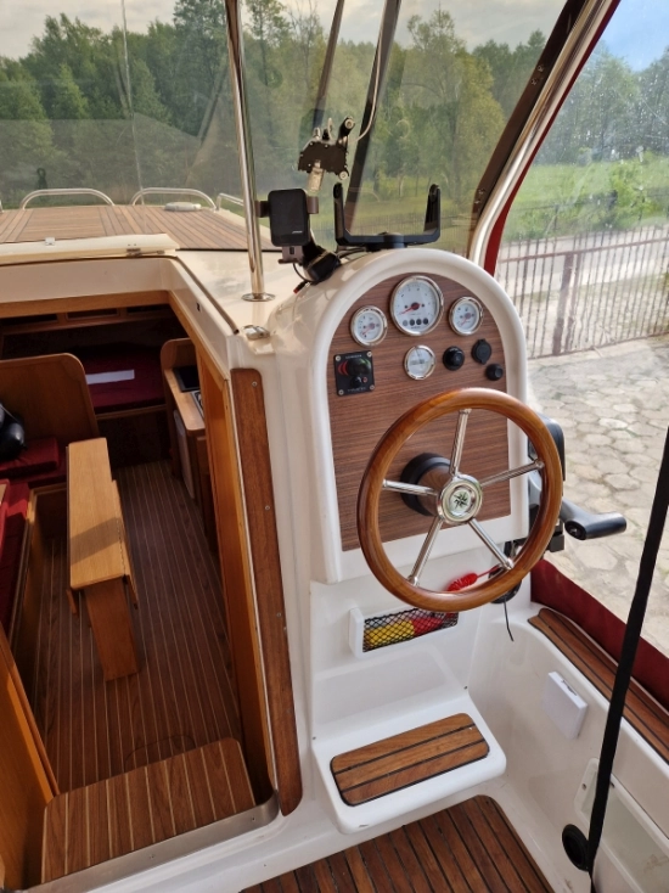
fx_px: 593
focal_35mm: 23
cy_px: 446
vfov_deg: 73.9
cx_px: 334
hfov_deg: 58.9
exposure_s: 1/360
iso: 50
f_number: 1.8
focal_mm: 5.4
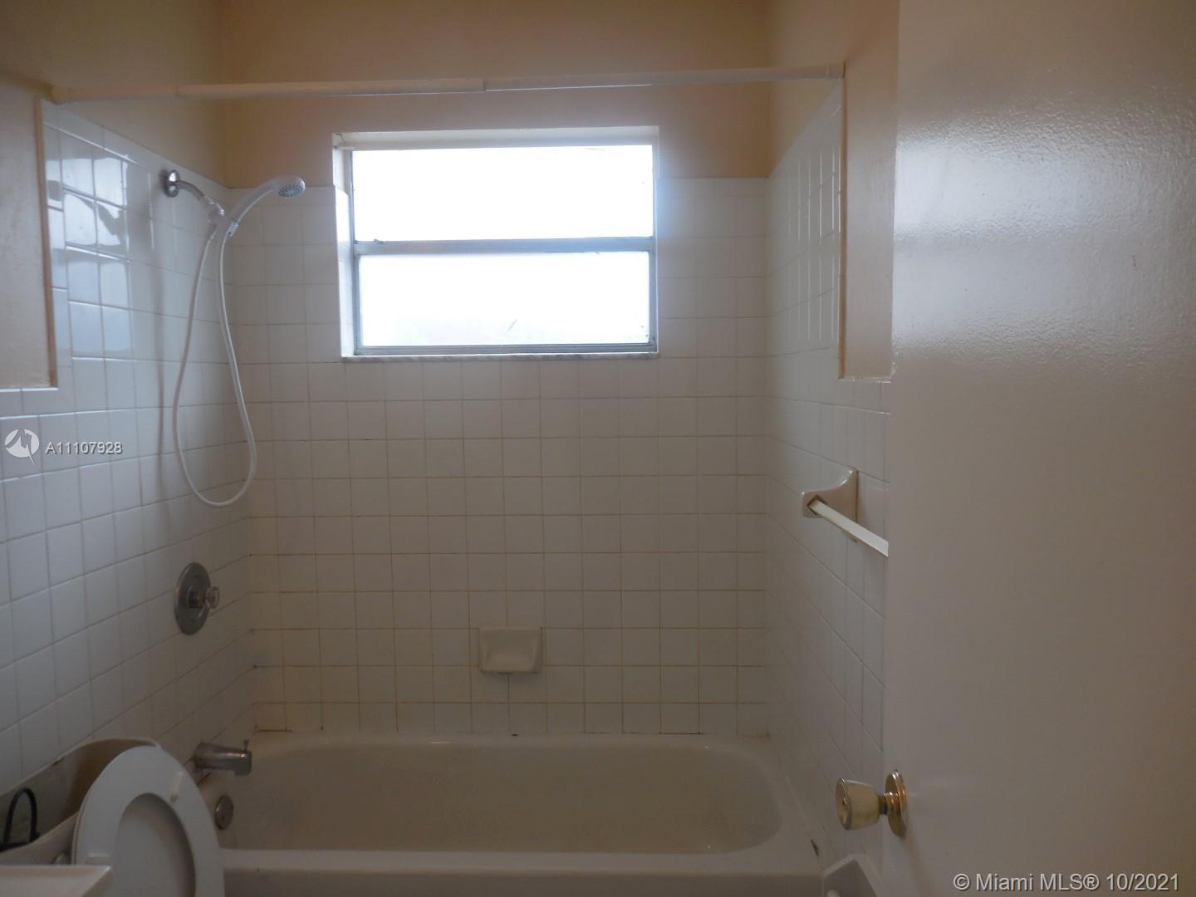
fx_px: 864
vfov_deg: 54.9
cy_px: 448
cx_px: 598
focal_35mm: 25
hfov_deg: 69.4
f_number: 3.7
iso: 125
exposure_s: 1/50
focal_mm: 4.5
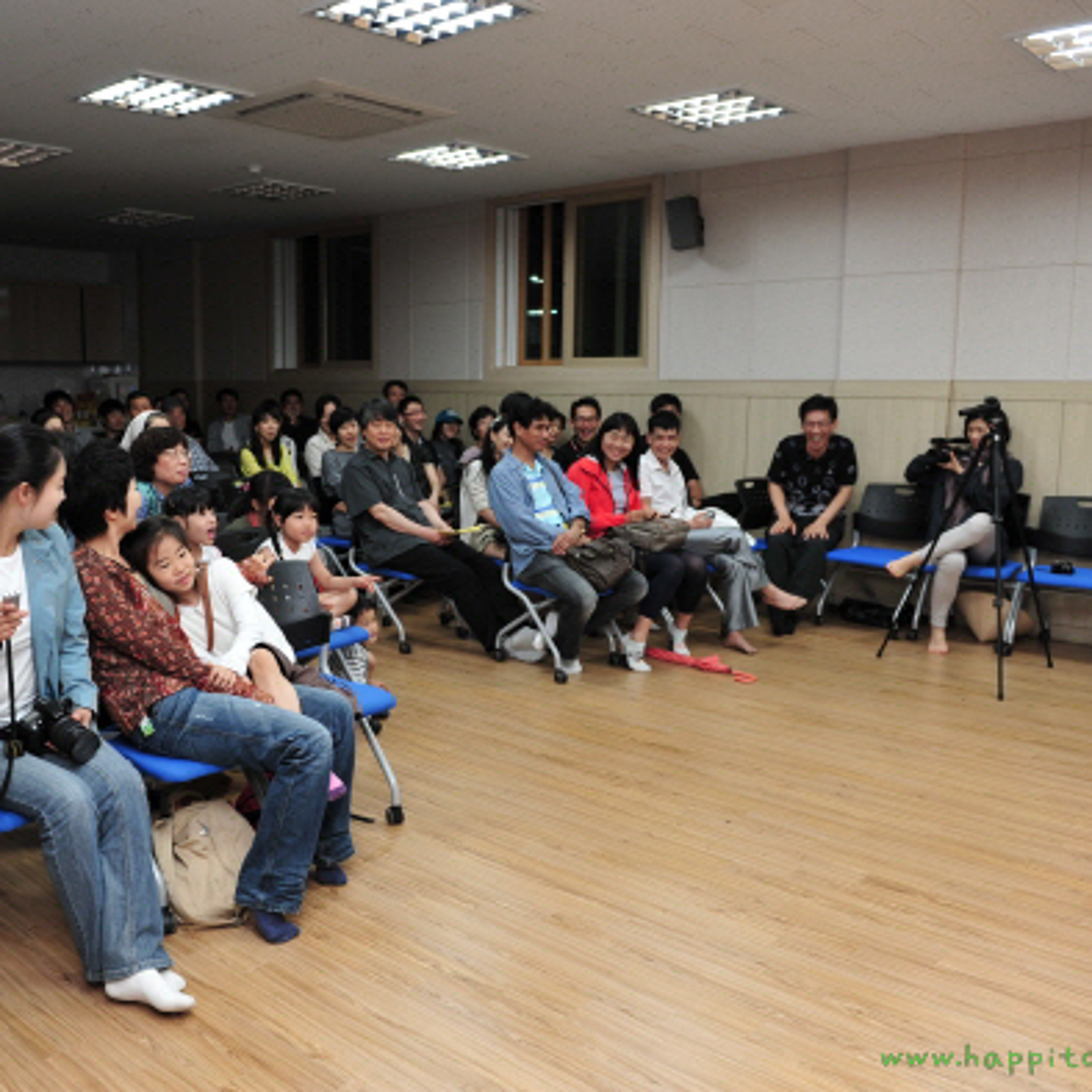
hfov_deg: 51.9
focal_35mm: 31
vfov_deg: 52.5
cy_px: 547
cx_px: 396
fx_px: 1106
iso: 400
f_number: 4
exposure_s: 1/100
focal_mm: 24
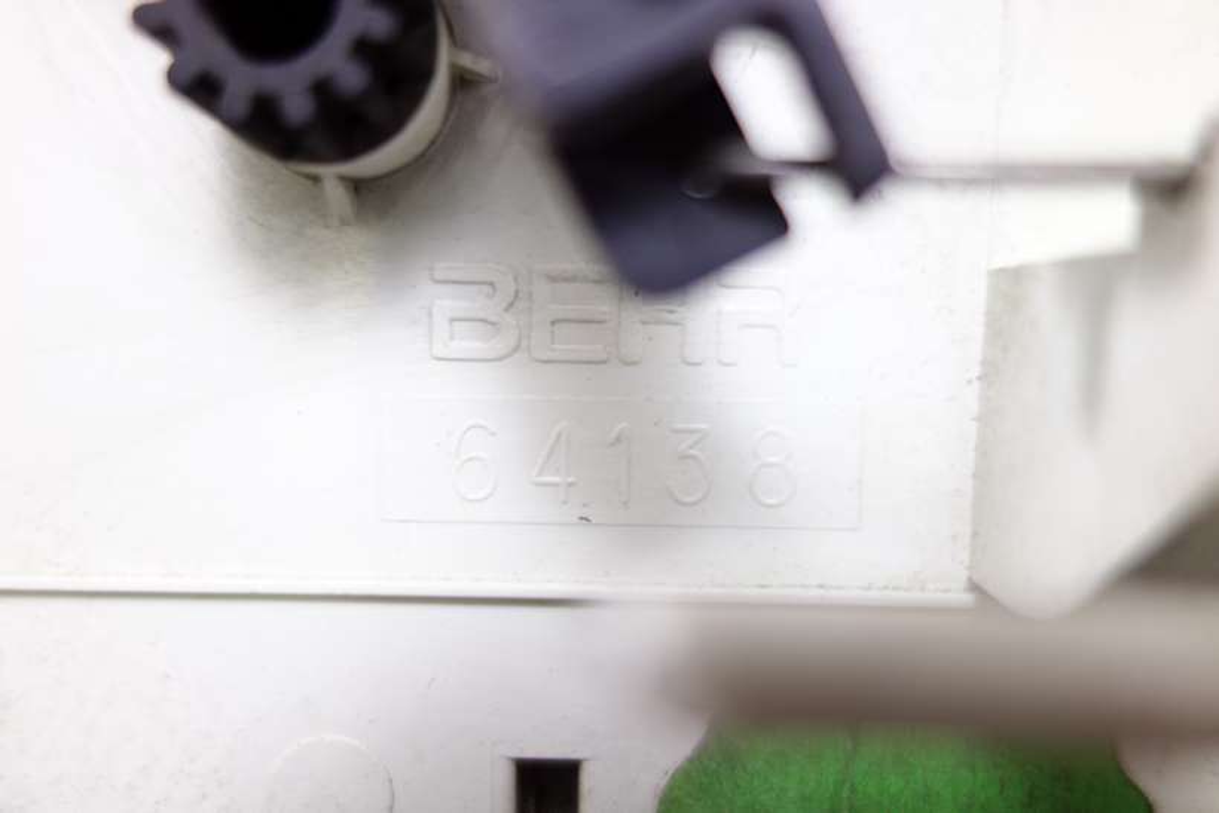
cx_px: 610
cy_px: 406
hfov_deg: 65.5
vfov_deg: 46.4
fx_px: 948
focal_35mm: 28
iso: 125
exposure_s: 1/60
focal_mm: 10.4
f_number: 1.8
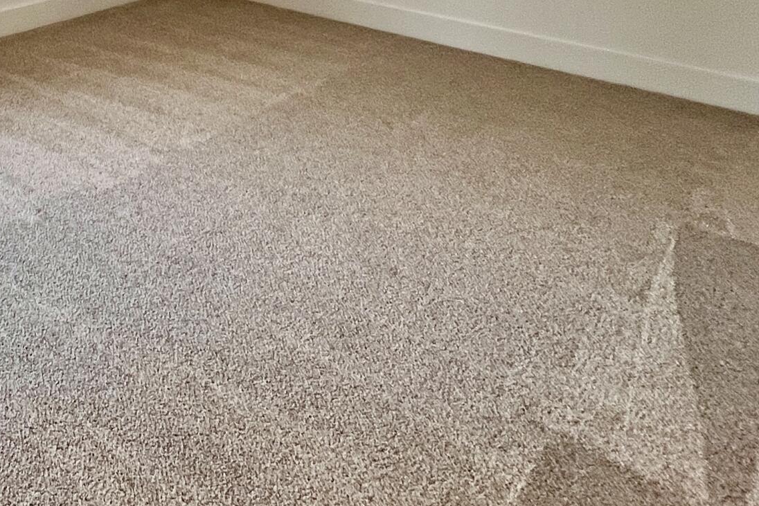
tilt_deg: -2.6
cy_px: -174
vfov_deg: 28.5
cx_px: 58
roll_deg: -0.6
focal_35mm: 37
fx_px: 780
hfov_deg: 46.2
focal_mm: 1.57
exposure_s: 1/99
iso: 100
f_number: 1.8
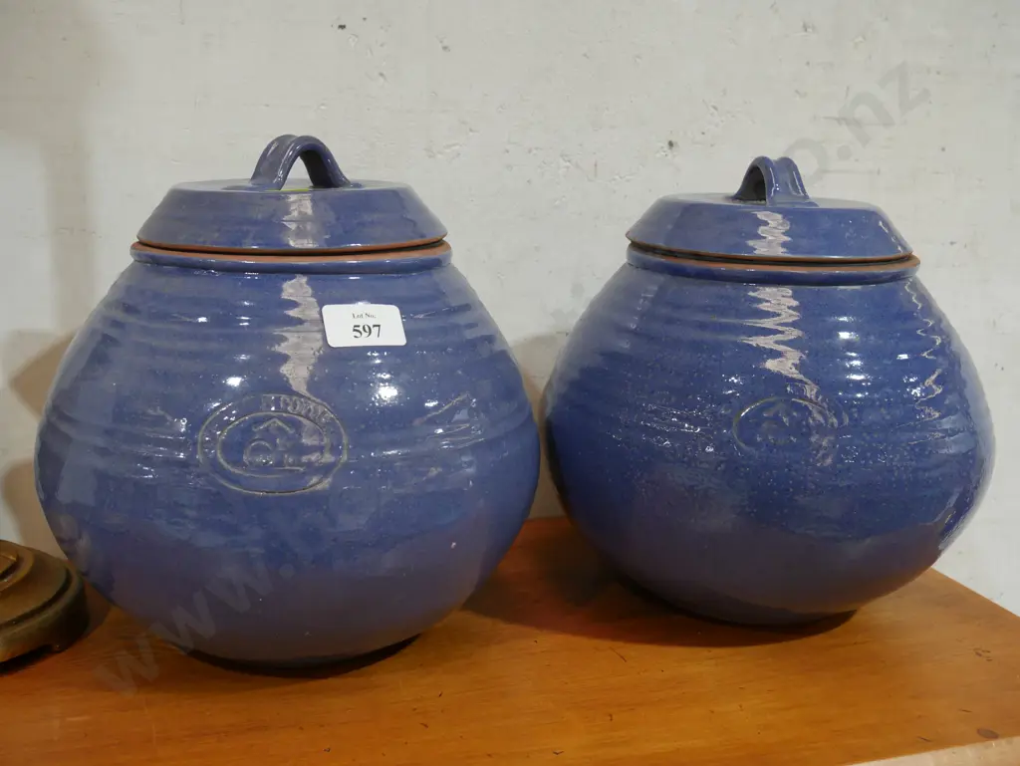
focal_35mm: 40
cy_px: 383
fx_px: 1179
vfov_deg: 36.0
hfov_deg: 46.8
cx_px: 510
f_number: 4.4
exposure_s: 1/60
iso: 640
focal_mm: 20
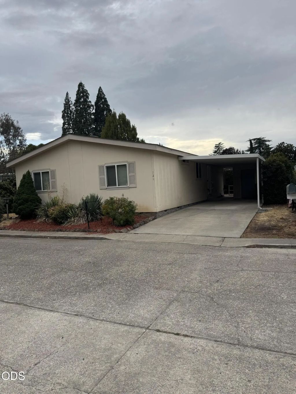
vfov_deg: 71.6
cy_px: 197
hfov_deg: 56.8
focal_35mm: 24
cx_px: 148
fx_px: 274
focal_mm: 6.76
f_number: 1.78
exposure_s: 1/2833
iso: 80
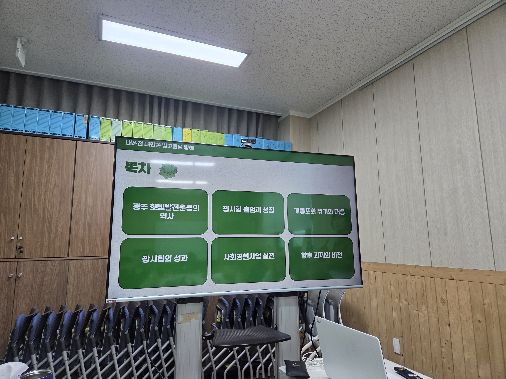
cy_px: 190
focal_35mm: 23
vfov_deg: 58.9
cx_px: 253
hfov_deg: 73.9
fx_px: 336
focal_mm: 5.4
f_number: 1.8
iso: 160
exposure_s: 1/120
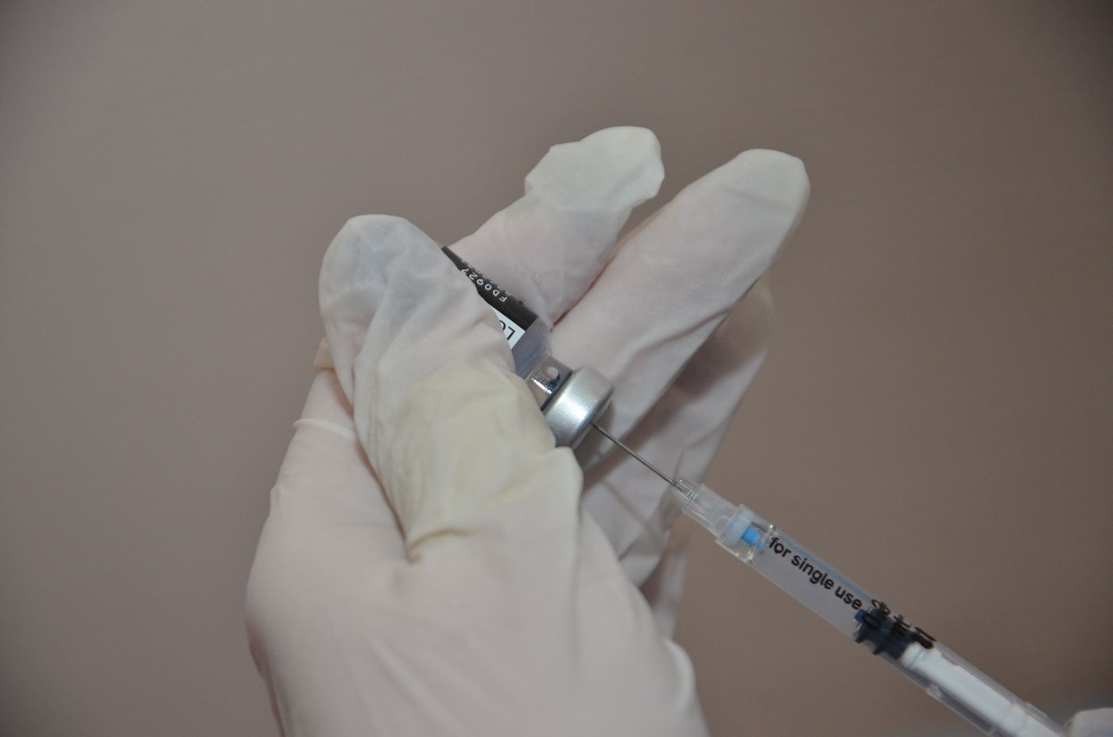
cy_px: 368
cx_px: 556
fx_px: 4859
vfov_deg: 8.7
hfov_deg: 13.1
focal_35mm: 158
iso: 500
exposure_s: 1/250
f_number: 5.6
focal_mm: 105
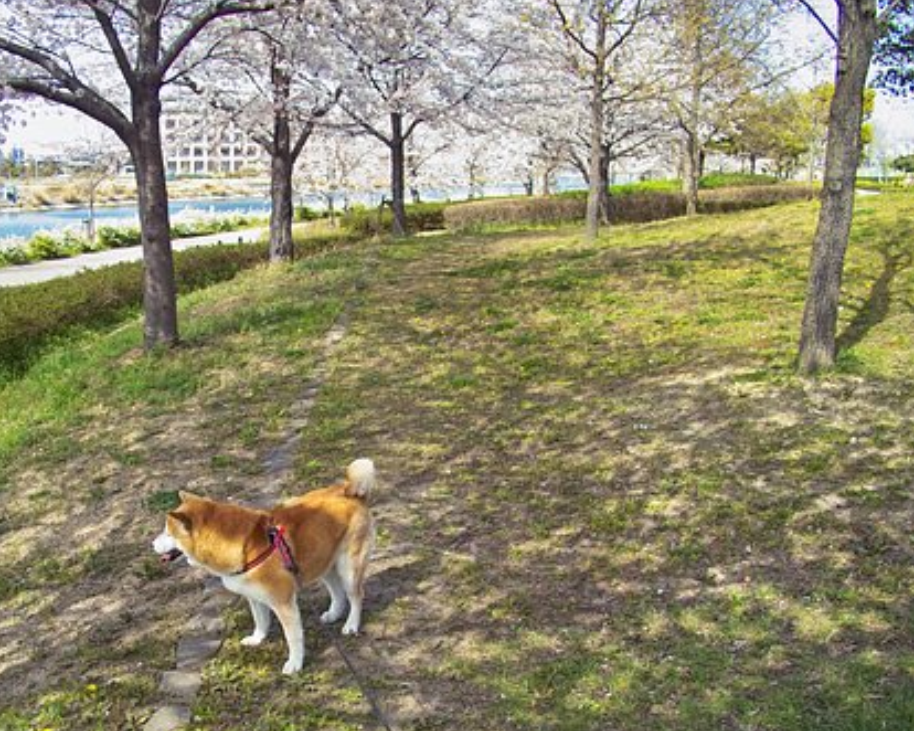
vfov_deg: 41.1
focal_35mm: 36
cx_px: 380
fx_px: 974
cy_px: 372
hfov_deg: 50.1
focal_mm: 18
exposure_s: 1/90
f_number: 5.6
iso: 200
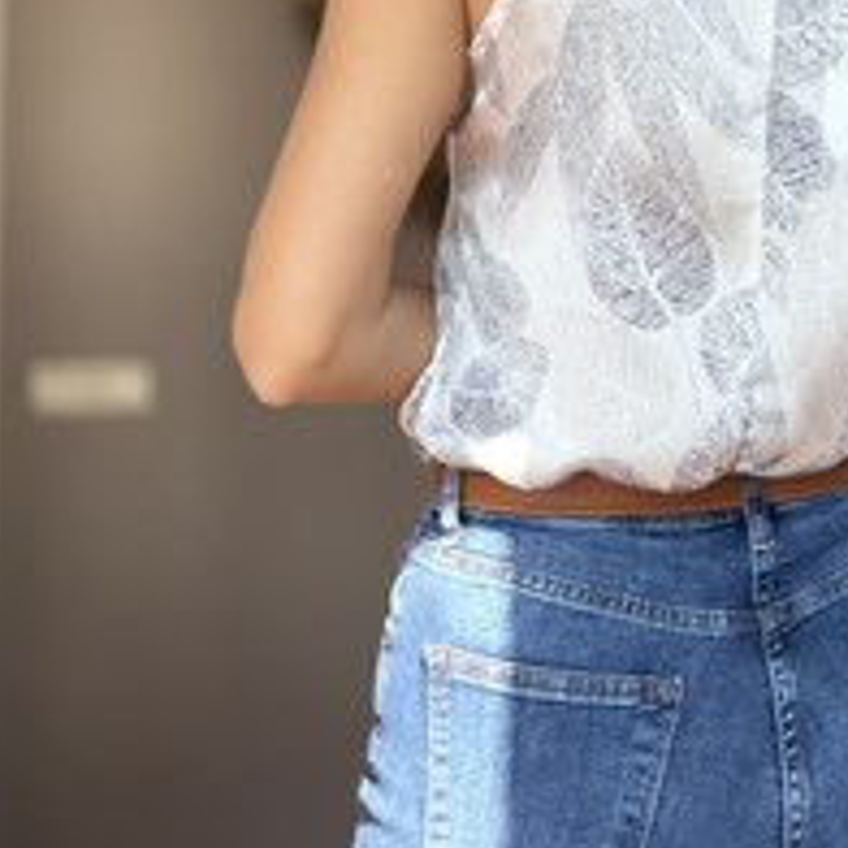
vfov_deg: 23.3
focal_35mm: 72
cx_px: 761
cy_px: 67
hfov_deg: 23.4
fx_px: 1996
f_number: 1.9
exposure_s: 1/180
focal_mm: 2.71
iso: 32
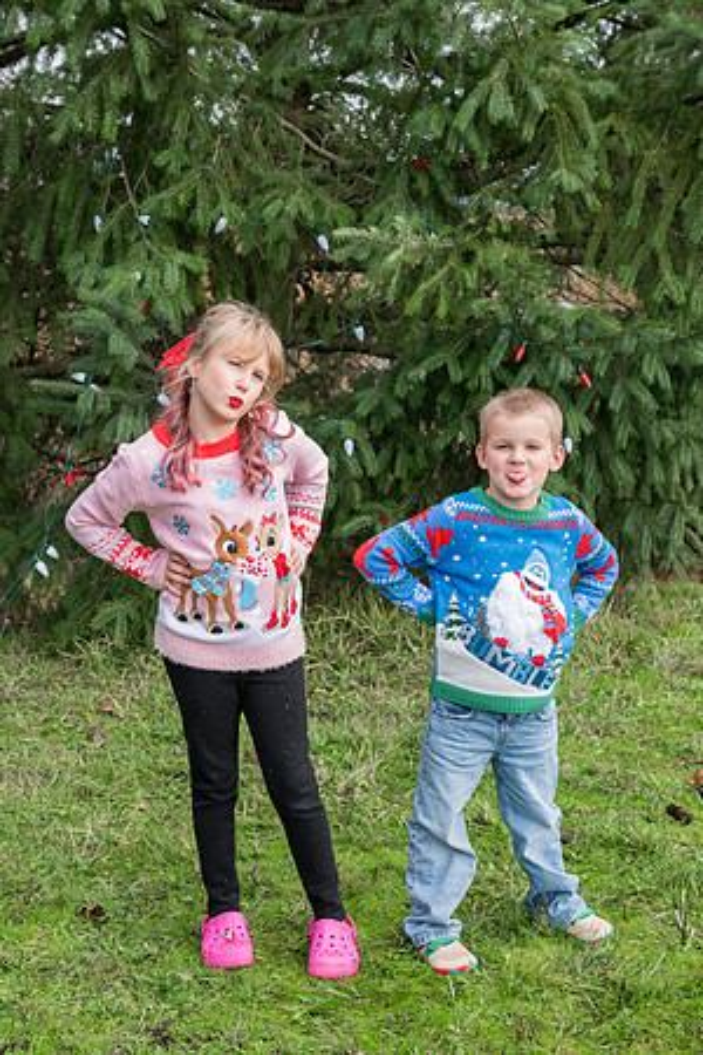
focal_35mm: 52
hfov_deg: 26.0
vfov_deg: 38.2
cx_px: 352
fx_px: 1523
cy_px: 528
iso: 320
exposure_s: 1/320
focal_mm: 35
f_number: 5
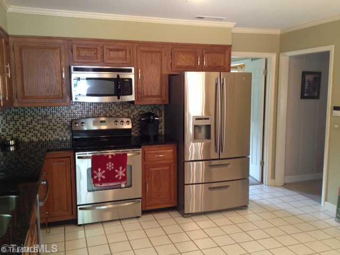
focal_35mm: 35
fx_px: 344
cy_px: 128
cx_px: 170
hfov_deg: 52.6
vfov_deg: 40.7
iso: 160
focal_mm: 4.28
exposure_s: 1/20
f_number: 2.4
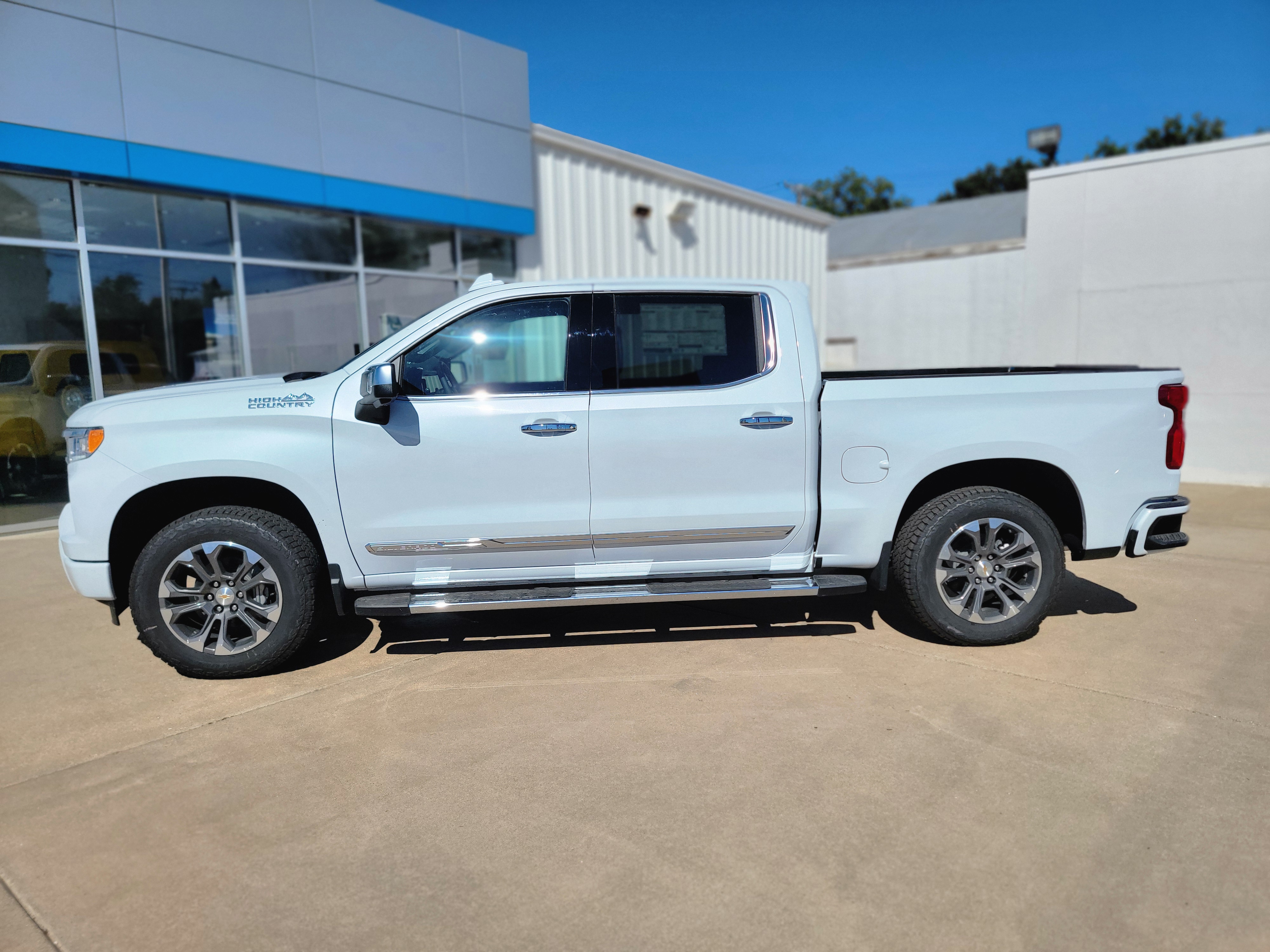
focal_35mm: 24
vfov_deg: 56.8
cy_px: 476
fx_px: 881
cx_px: 635
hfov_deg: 71.6
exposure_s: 1/2271
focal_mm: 6.7
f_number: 1.8
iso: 16
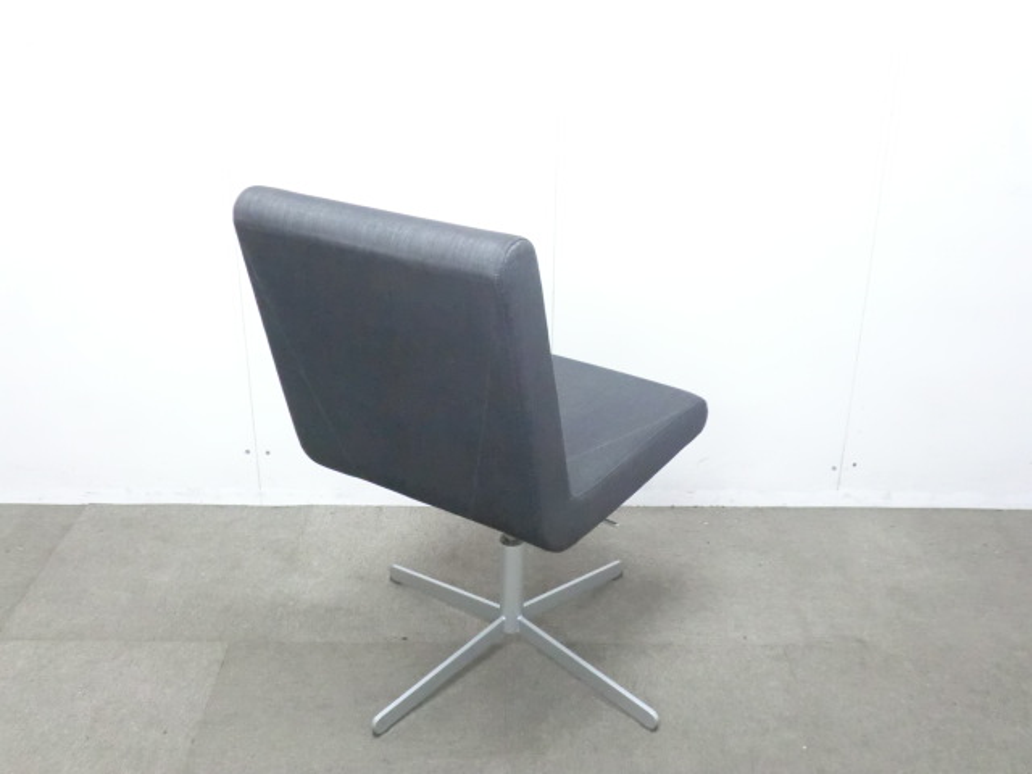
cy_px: 387
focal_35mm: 38
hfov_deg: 49.0
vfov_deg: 37.7
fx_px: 1133
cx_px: 516
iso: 800
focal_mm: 6.9
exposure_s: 1/25
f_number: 3.9
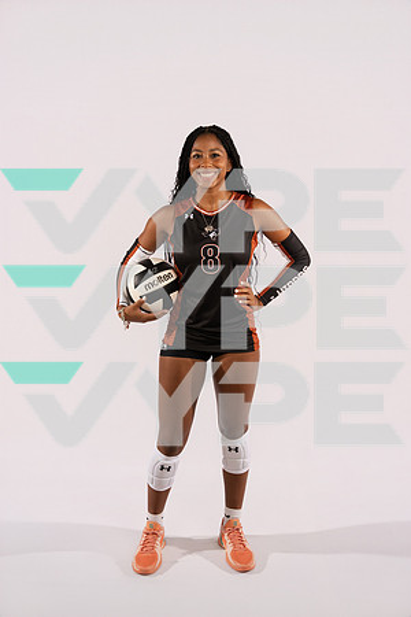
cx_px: 206
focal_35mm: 43
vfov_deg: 45.6
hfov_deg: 31.3
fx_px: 733
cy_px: 308
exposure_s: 1/250
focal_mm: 42.8
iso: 200
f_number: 4
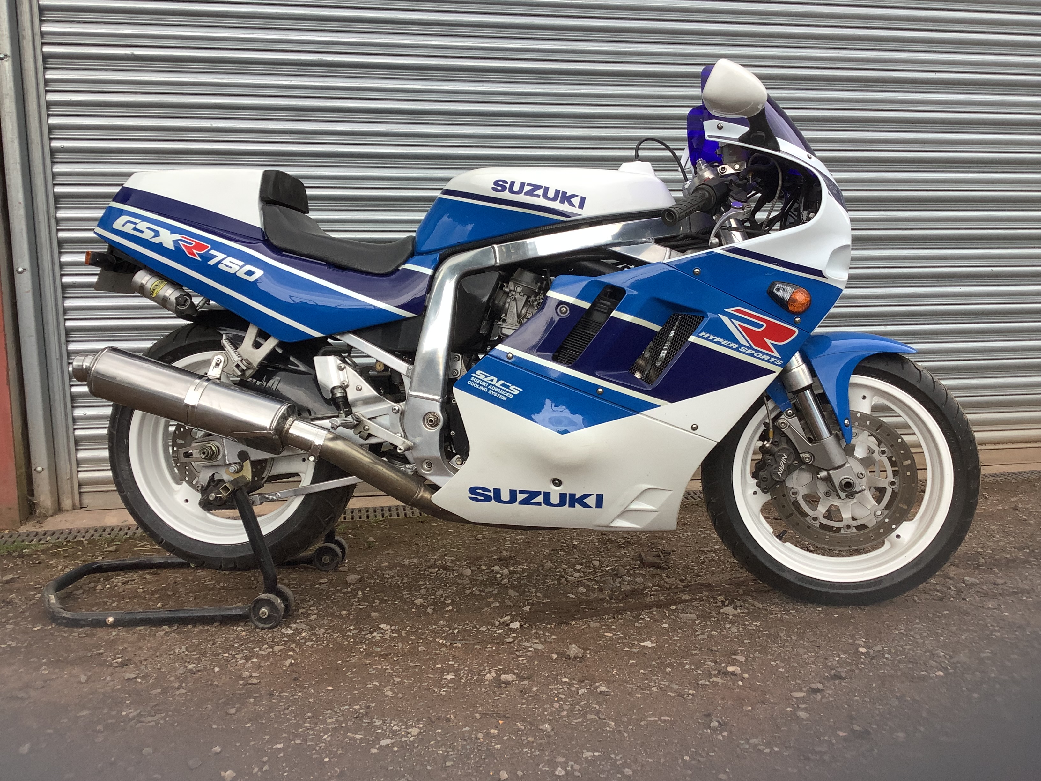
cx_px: 520
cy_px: 390
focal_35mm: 31
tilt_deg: -8.7
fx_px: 932
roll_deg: +2.3
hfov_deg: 58.4
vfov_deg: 45.4
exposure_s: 1/120
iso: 25
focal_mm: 3.3
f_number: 2.4
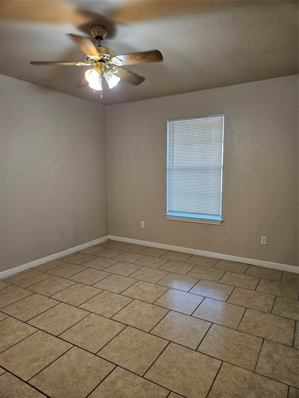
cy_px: 199
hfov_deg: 58.9
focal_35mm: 23
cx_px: 150
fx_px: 265
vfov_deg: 73.9
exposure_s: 1/120
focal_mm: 5.4
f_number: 1.8
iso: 320
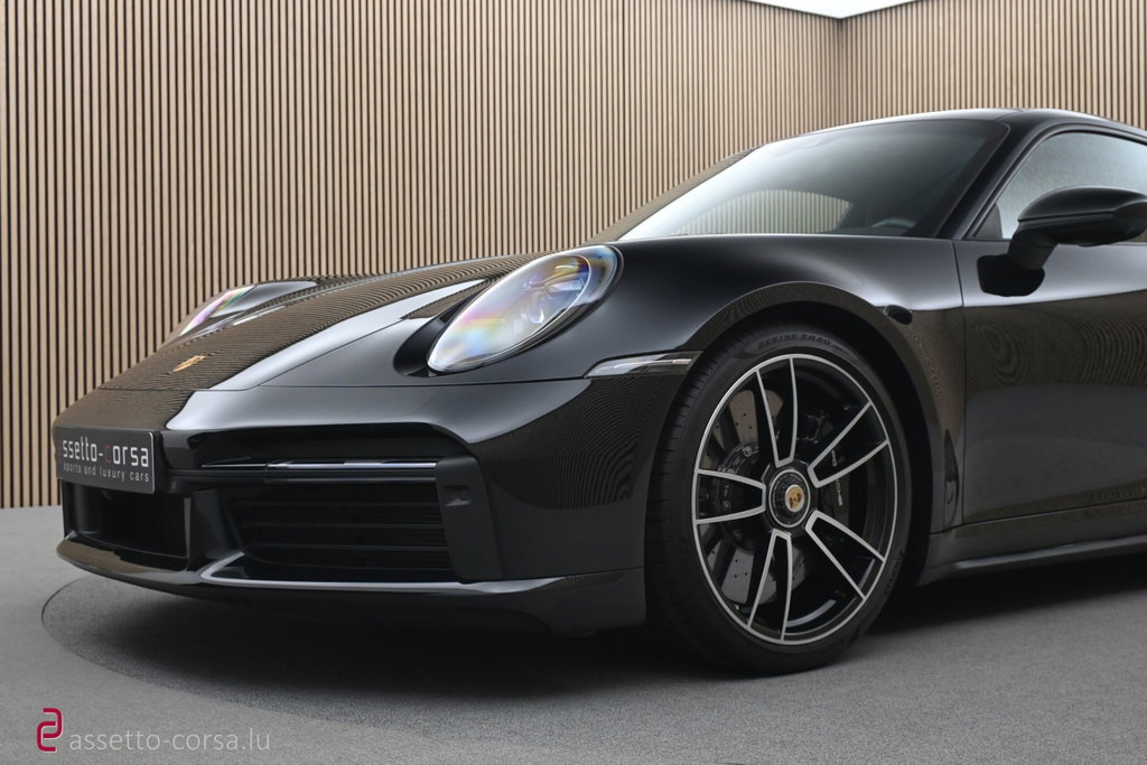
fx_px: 1458
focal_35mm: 46
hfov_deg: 43.0
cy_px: 382
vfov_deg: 29.4
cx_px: 574
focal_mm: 30.5
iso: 640
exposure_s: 1/50
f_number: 4.8
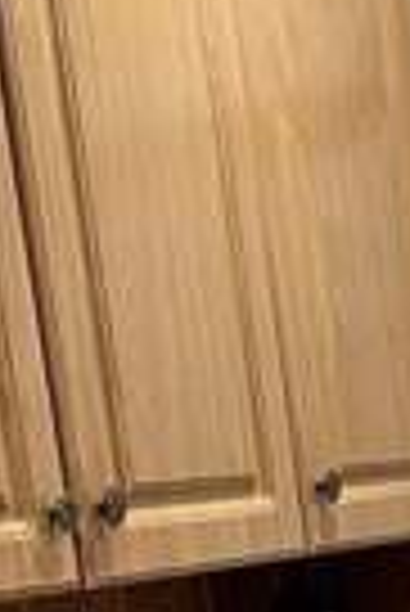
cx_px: 387
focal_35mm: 127
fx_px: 2164
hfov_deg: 10.7
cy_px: 792
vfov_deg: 15.4
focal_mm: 5.7
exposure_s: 1/60
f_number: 1.5
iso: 80
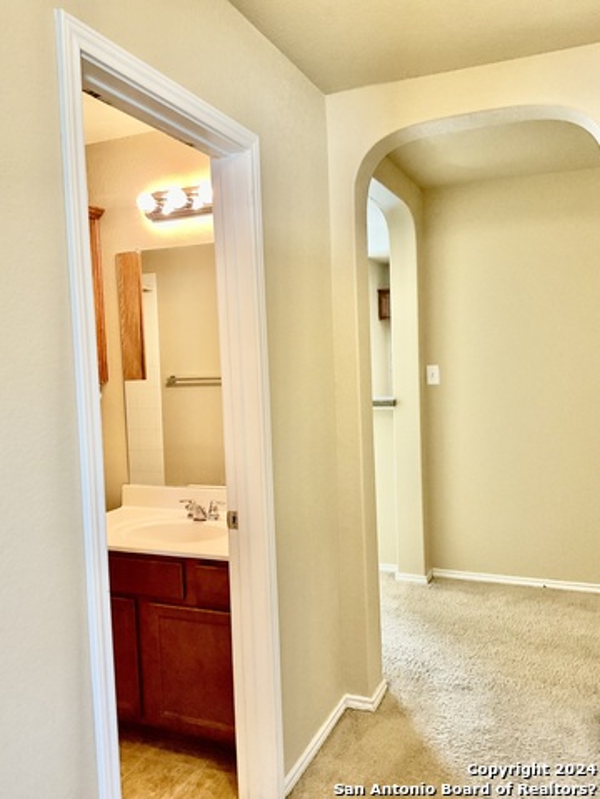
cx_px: 300
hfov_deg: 48.2
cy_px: 400
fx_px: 670
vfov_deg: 61.7
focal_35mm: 29
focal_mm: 3
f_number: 1.8
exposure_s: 1/60
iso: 160
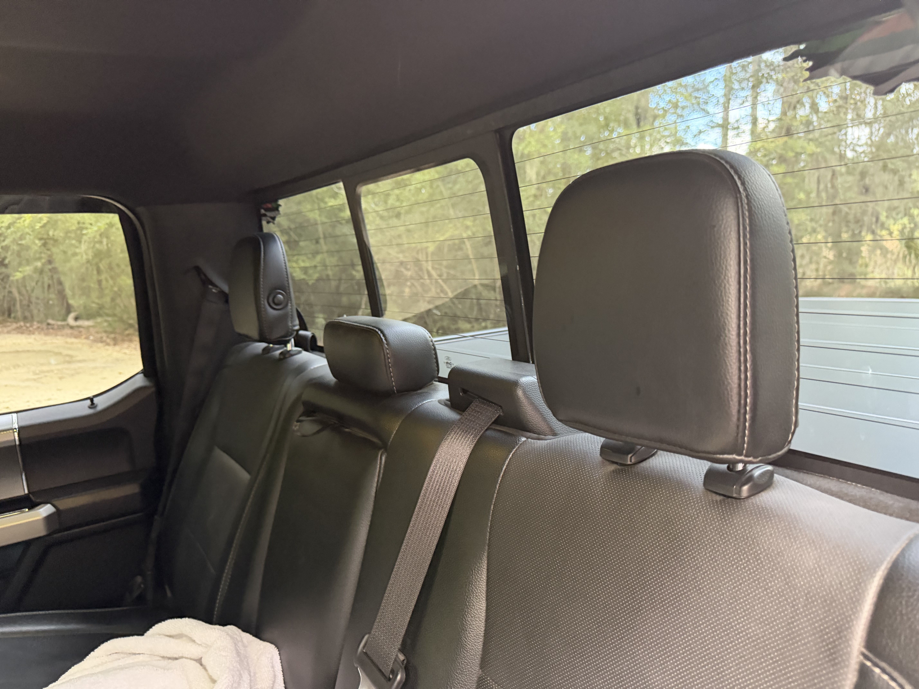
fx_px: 637
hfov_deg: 71.6
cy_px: 344
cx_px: 460
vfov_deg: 56.8
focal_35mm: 24
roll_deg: +3.6
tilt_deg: -11.7
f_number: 1.78
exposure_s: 1/42
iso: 800
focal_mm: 6.76
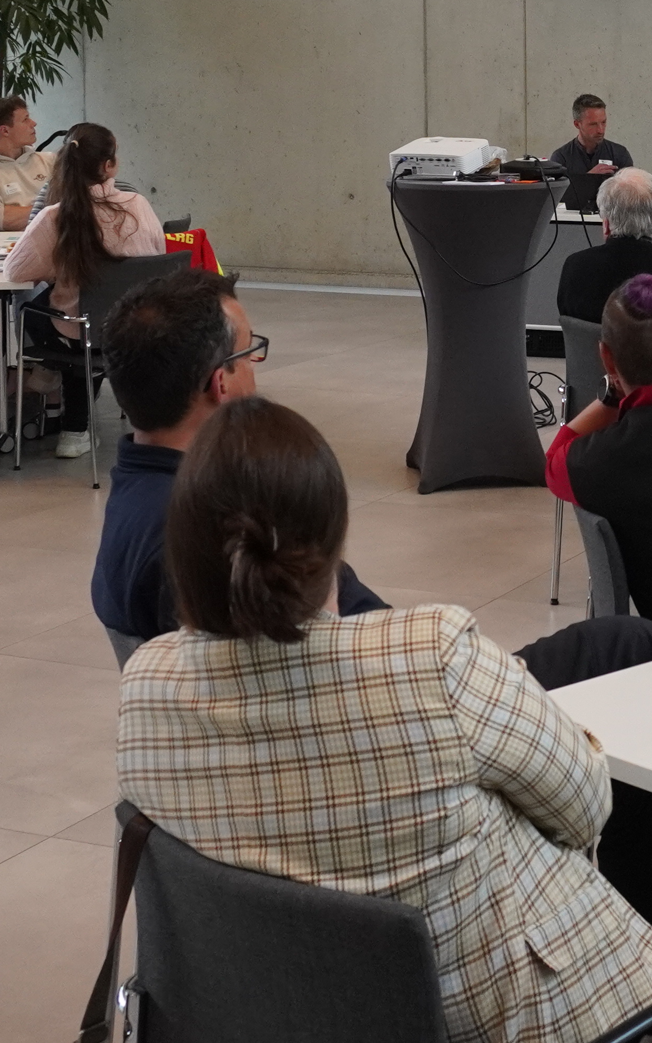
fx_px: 2103
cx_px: 753
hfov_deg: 17.0
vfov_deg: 27.1
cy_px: 155
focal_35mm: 74
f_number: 4
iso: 1250
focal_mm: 16
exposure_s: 1/160
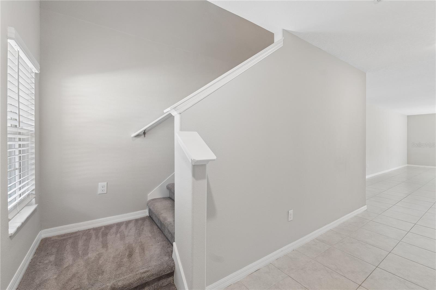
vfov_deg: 77.3
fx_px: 182
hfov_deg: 100.4
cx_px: 218
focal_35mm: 15
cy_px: 145
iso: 100
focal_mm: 10
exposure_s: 1/4
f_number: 8
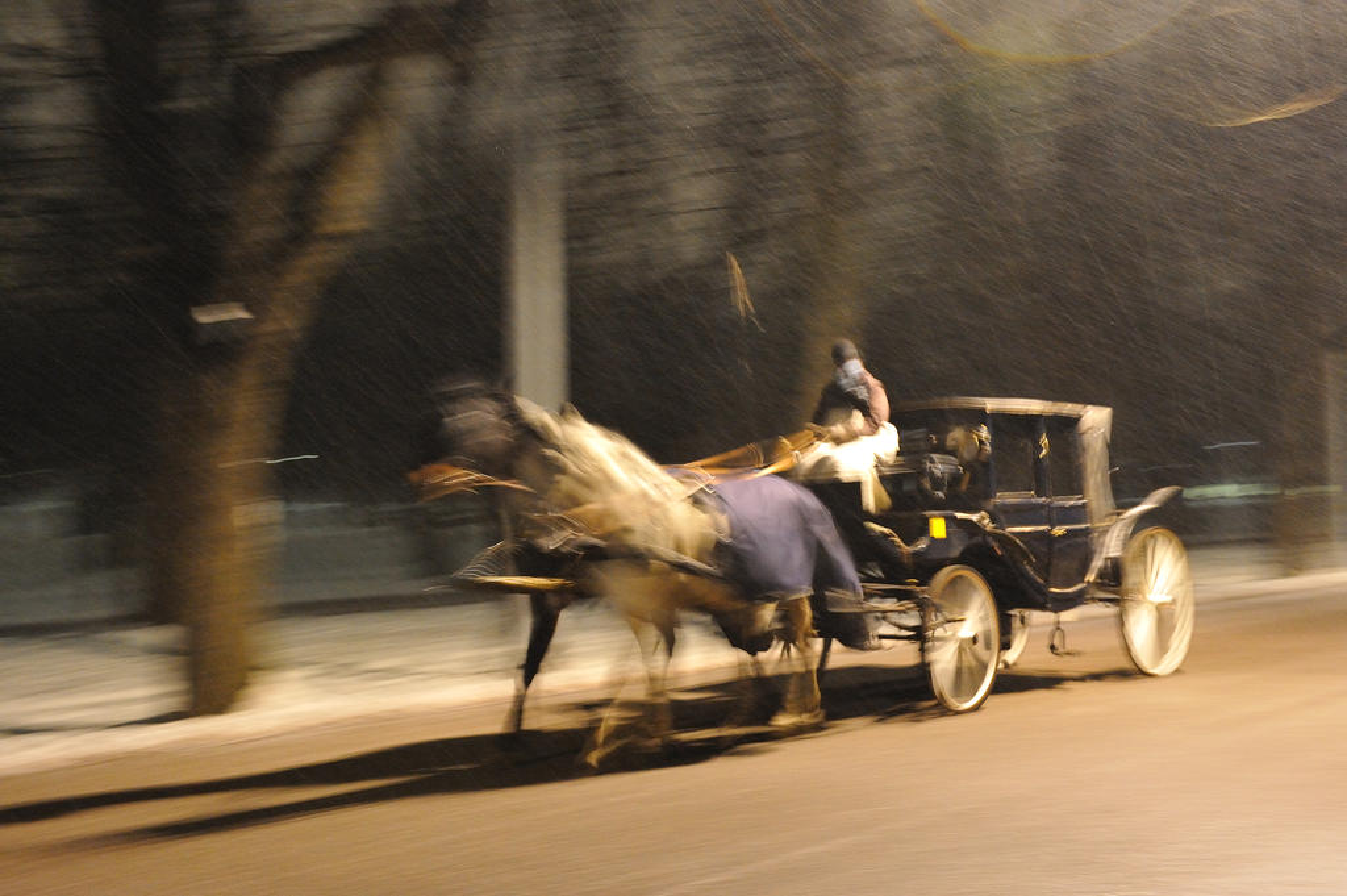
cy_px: 448
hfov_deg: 43.6
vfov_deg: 29.8
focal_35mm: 45
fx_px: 1682
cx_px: 674
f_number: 5.6
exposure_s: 1/5
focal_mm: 45
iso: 6400
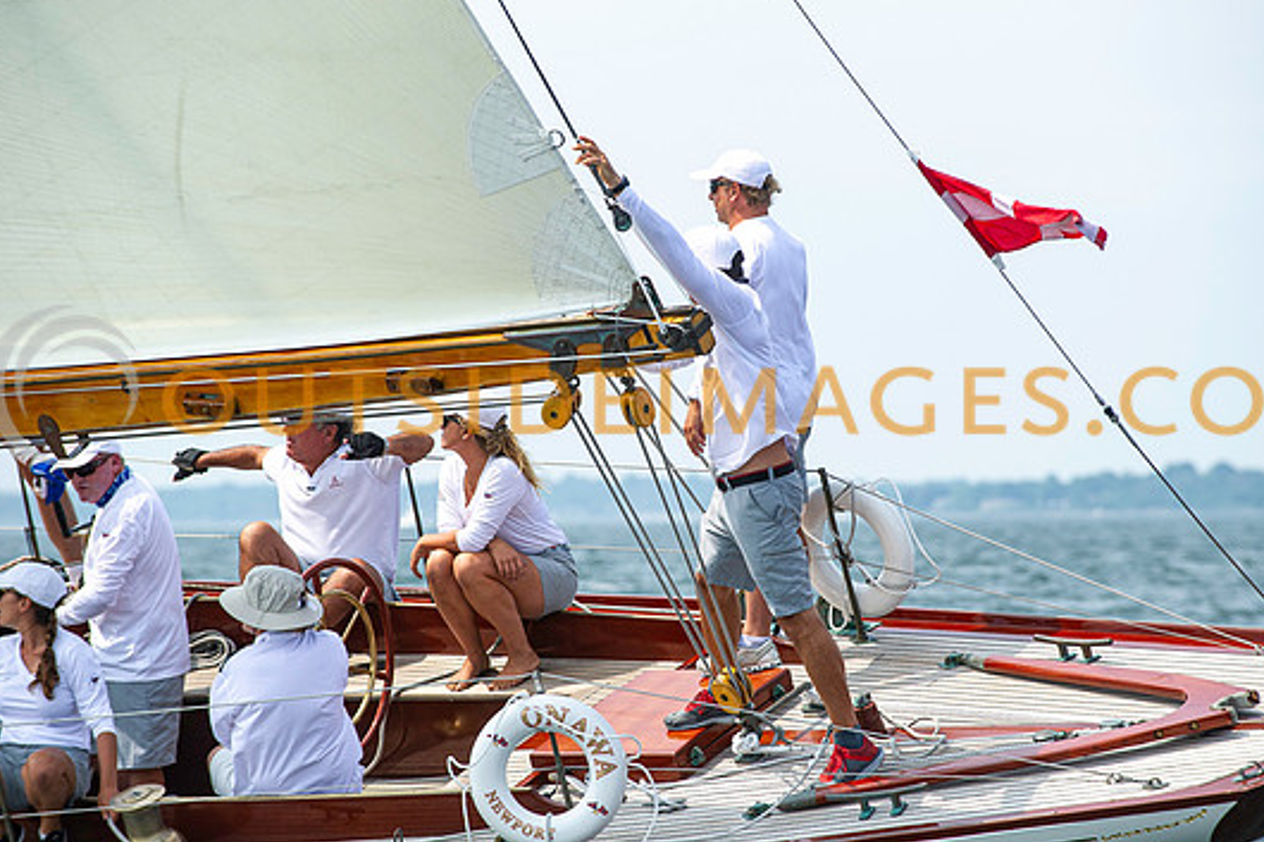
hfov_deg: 9.4
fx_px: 7687
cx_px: 675
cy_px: 386
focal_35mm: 219
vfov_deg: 6.3
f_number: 5.6
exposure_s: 1/1600
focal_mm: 200
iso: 320
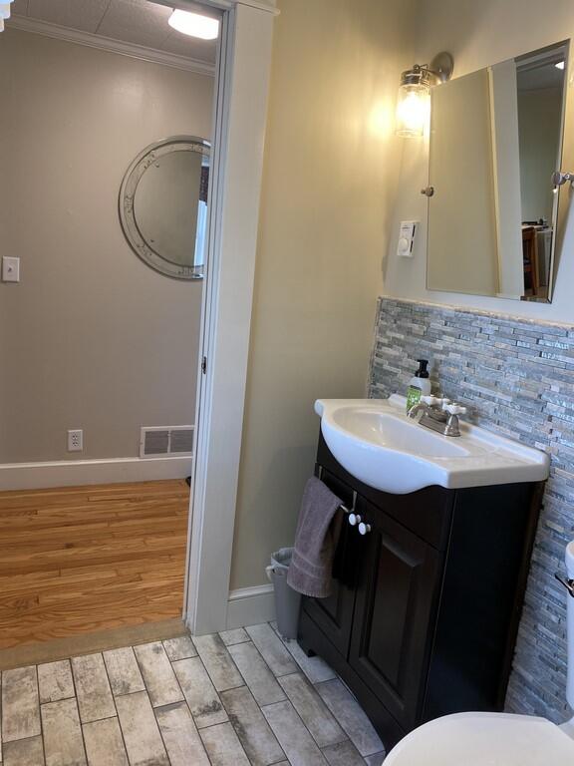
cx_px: 287
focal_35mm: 26
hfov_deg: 53.1
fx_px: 575
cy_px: 383
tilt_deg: -10.4
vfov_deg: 67.3
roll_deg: -5.7
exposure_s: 1/60
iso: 64
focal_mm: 4.25
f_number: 1.8
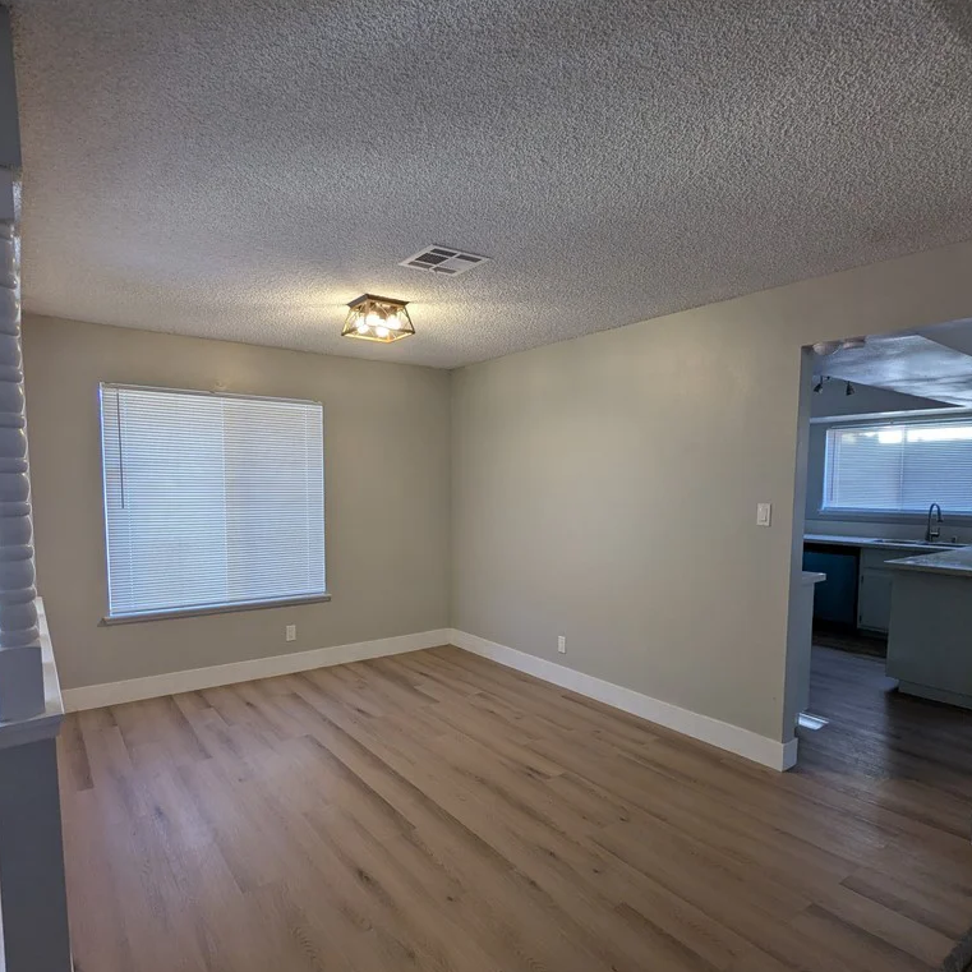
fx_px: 604
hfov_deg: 77.7
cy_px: 537
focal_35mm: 19
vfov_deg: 77.4
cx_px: 486
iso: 51
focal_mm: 2.35
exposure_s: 1/40
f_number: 2.2
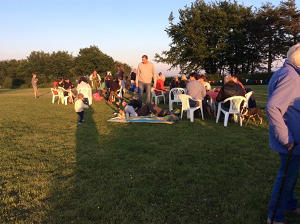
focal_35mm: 32
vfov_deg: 44.1
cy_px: 112
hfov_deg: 56.9
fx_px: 277
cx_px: 150
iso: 32
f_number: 2.4
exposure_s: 1/296
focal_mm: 3.3
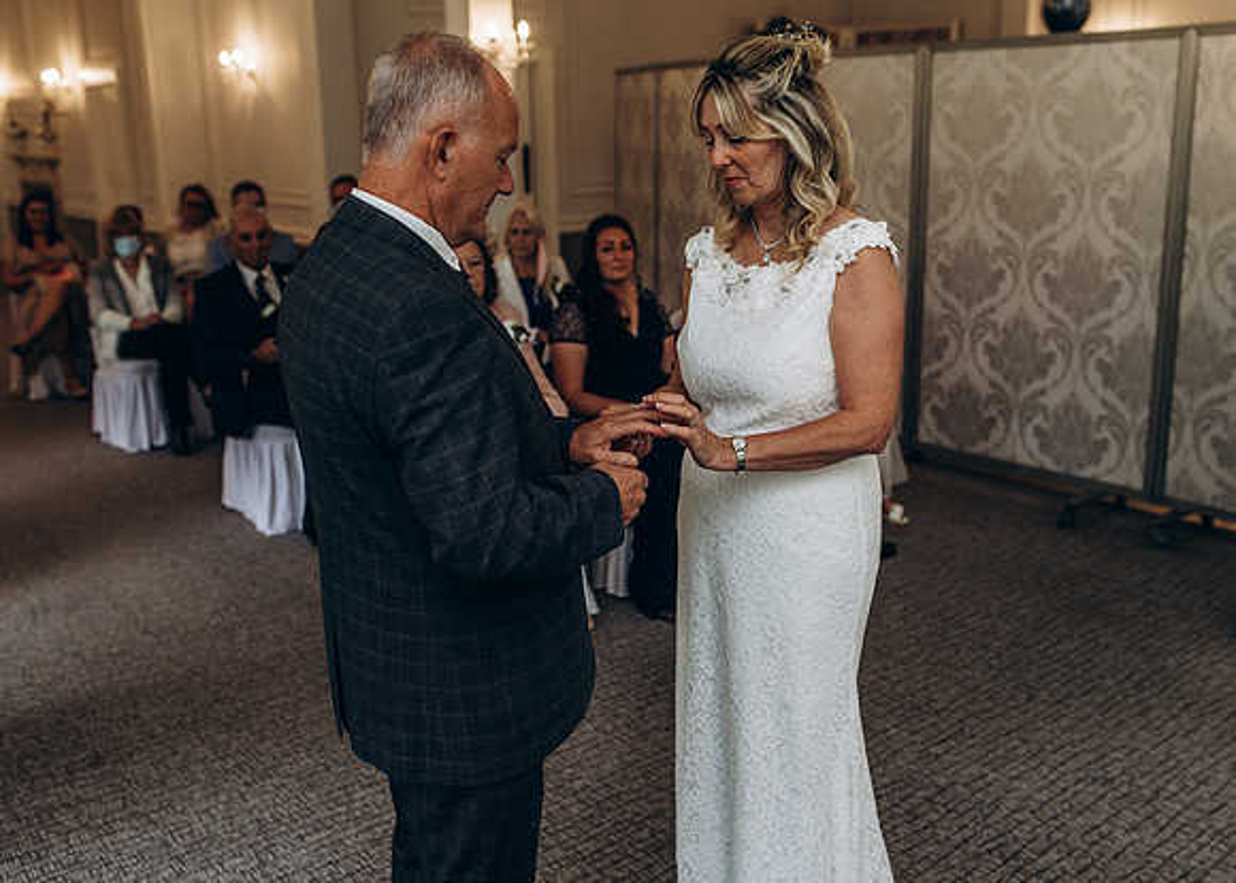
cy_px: 442
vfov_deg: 37.8
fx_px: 1288
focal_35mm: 37
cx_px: 663
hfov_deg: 51.2
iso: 160
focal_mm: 35
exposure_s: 1/100
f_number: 2.8
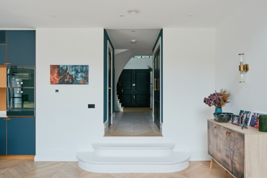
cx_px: 134
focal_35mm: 24
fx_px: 178
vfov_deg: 53.1
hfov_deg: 73.7
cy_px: 89
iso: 160
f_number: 11
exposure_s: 1/13
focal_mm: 16
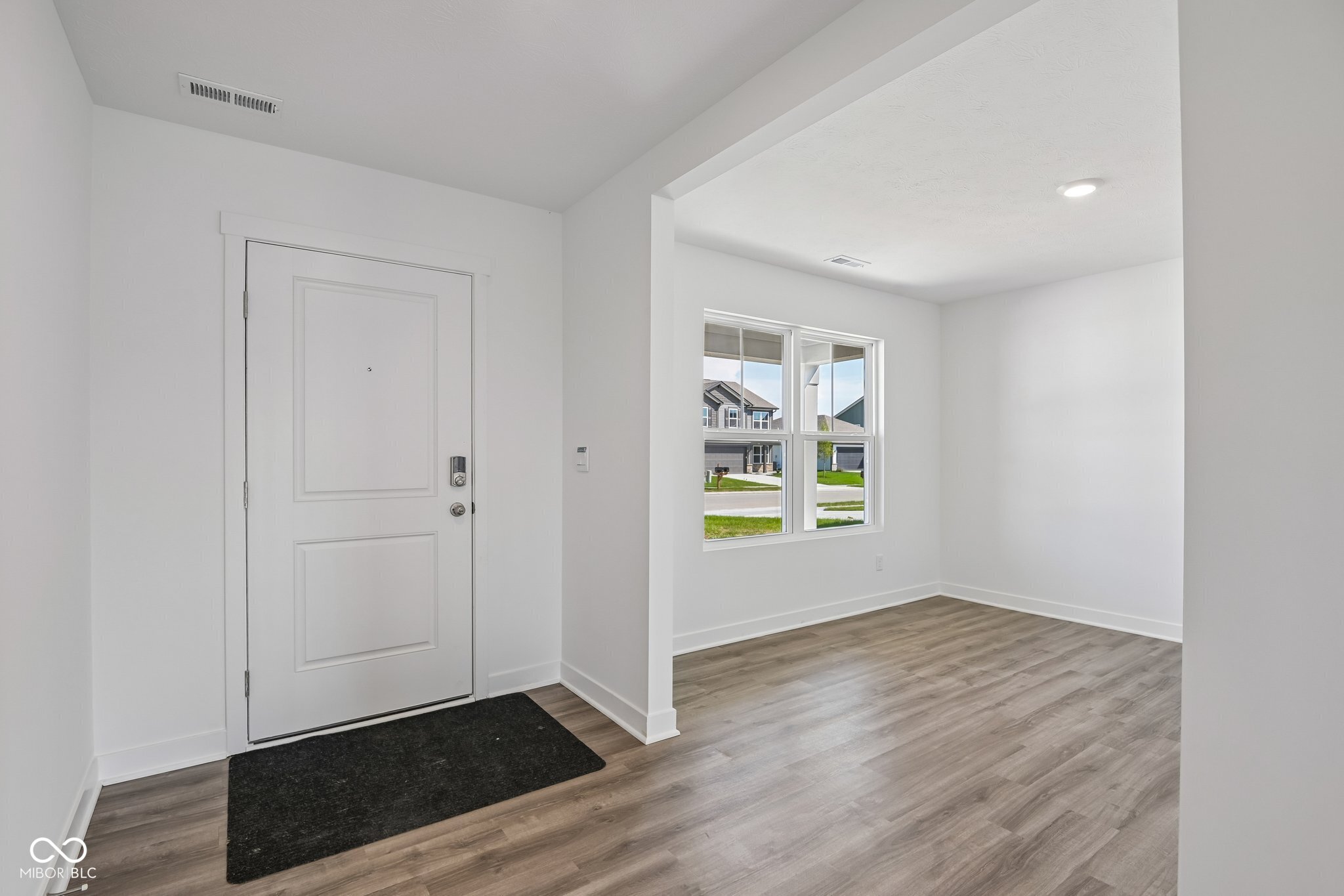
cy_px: 448
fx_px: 597
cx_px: 672
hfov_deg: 96.7
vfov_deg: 73.7
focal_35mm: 16
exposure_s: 1/20
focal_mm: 16
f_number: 8
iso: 100
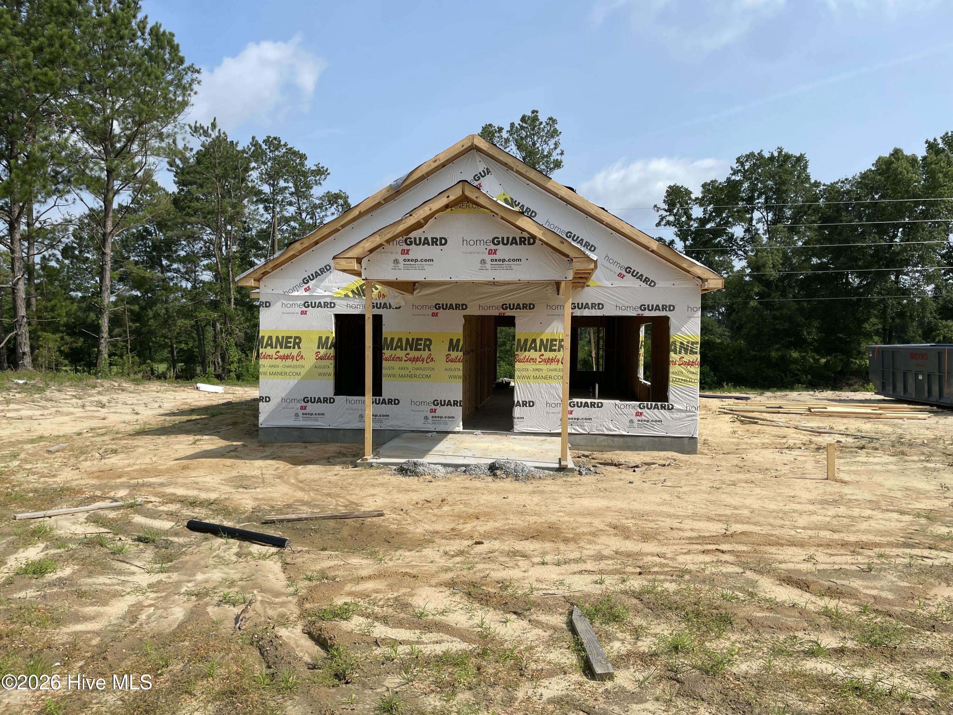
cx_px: 476
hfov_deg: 67.3
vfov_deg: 53.1
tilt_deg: -0.6
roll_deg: -1.1
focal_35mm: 26
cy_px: 358
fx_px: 716
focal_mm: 4.2
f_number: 1.6
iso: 32
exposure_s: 1/4292
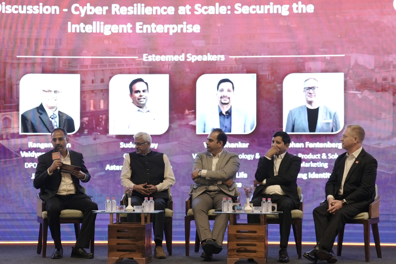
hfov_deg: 22.4
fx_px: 1001
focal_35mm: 91
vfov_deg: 15.0
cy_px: 132
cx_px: 198
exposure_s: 1/100
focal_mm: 61
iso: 2500
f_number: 4
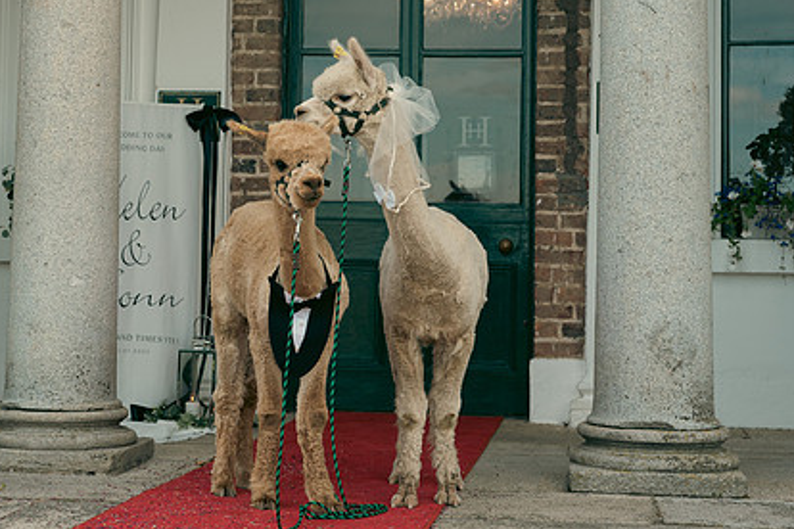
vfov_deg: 19.4
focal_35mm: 70
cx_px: 282
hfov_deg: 28.7
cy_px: 183
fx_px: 1544
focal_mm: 50
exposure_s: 1/400
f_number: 5
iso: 200
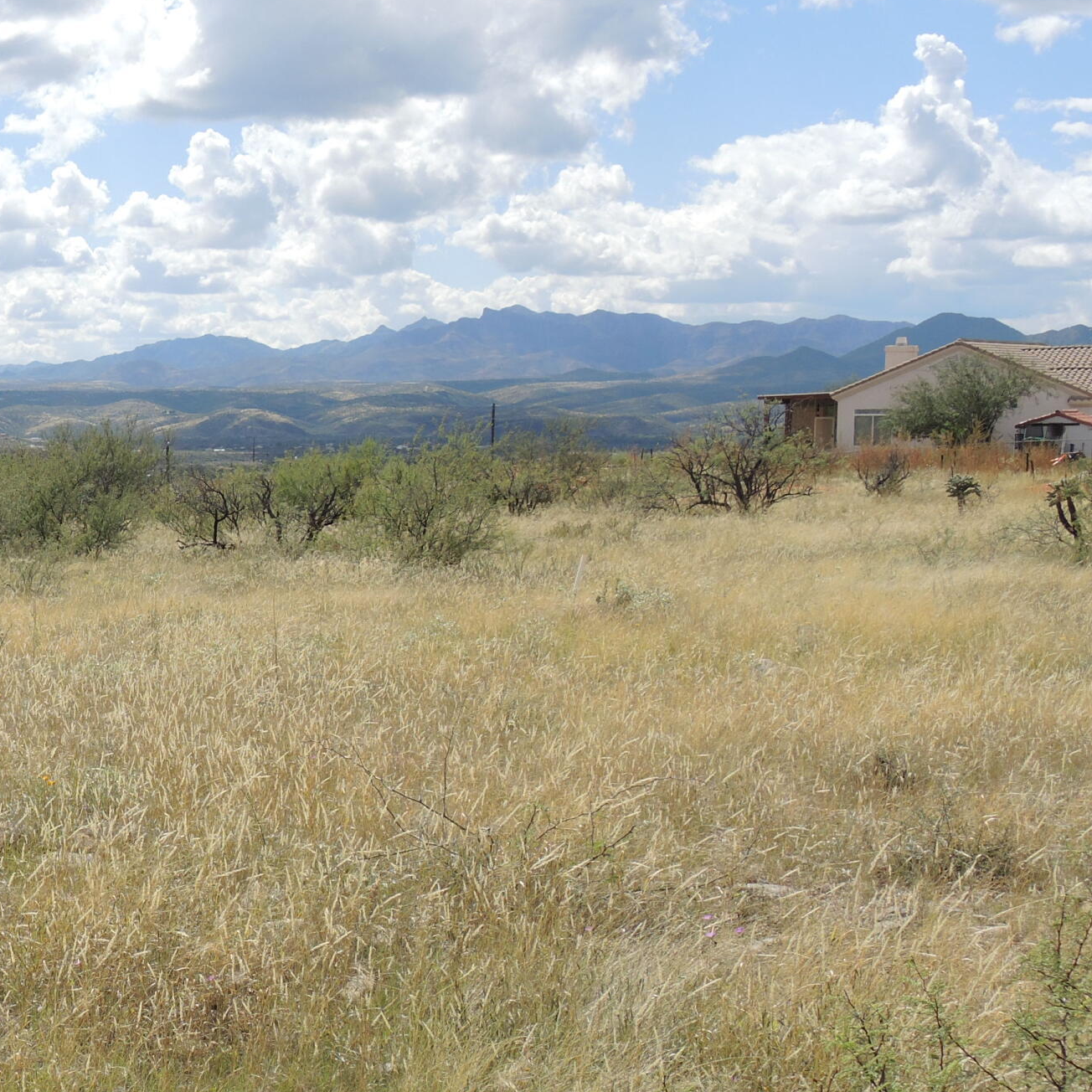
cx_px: -90
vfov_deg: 28.1
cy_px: 675
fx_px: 2177
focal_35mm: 61
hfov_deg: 26.1
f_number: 3.2
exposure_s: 1/1250
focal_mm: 6.5
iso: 80
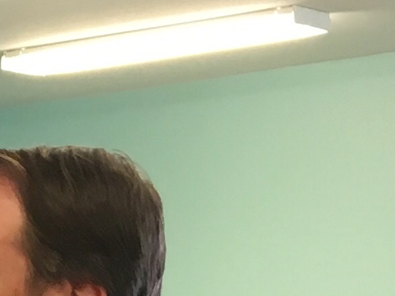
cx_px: -317
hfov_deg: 9.4
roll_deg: +2.6
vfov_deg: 6.9
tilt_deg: -5.7
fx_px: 2293
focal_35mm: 201
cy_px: 731
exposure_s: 1/30
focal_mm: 4.15
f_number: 2.2
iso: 50
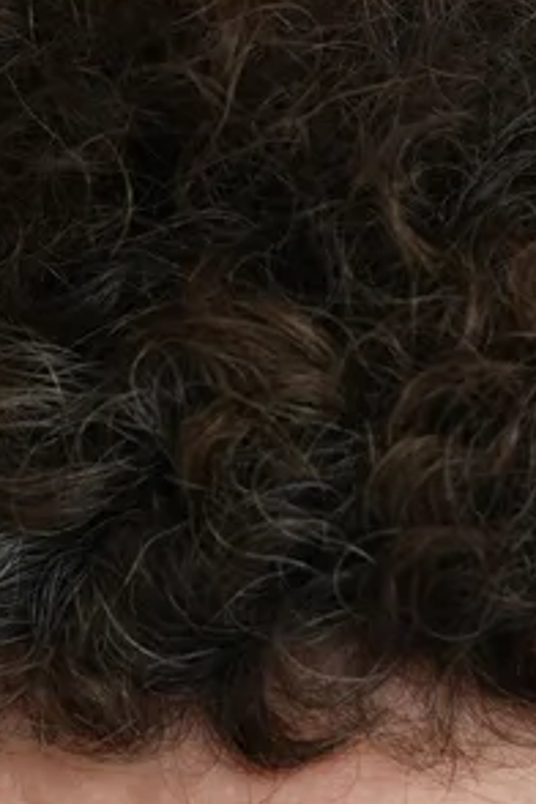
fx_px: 7436
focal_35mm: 333
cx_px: 235
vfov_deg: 6.1
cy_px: 1233
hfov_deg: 4.1
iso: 100
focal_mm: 68
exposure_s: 1/100
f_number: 3.2
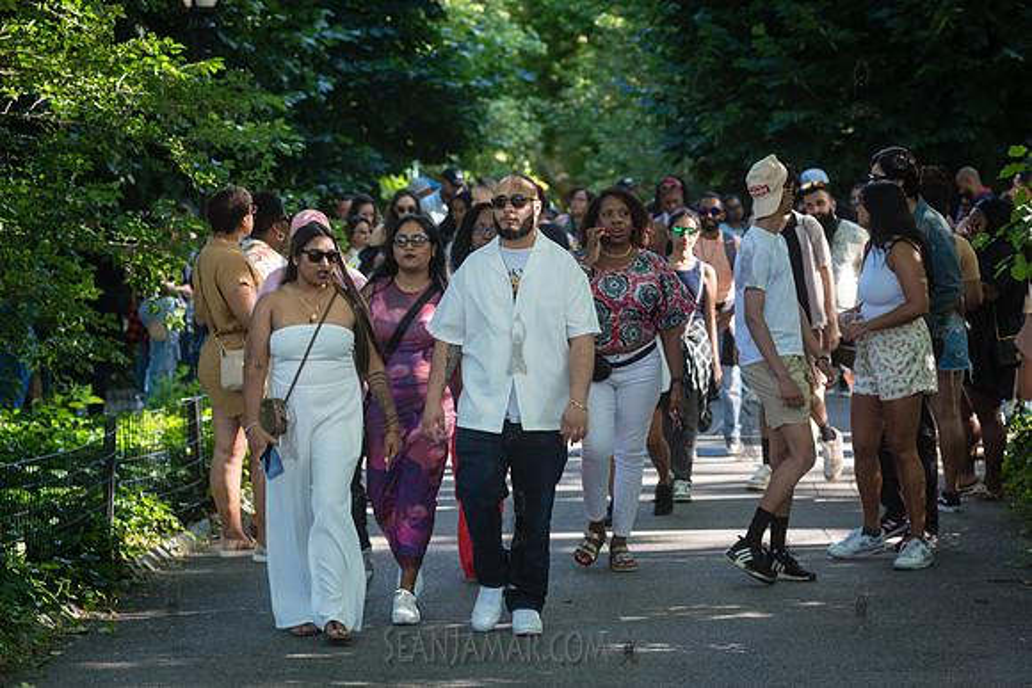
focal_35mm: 120
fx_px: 3441
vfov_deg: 11.4
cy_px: 344
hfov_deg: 17.1
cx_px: 516
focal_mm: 120
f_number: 4.5
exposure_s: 1/125
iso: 400
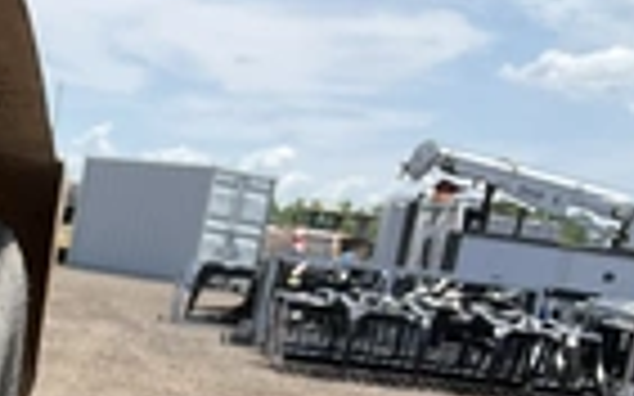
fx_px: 1503
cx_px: -162
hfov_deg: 21.8
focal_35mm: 87
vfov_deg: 14.0
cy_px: 598
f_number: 1.8
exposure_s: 1/1221
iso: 25
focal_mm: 3
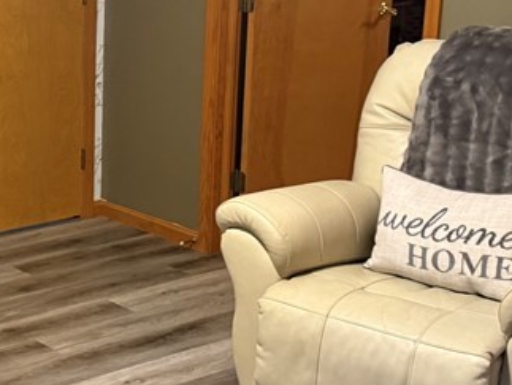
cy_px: 177
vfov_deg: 19.4
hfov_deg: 24.5
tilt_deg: -14.6
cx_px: 10
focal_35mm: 76
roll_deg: +1.1
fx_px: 1125
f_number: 1.78
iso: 500
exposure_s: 1/60
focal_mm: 6.76
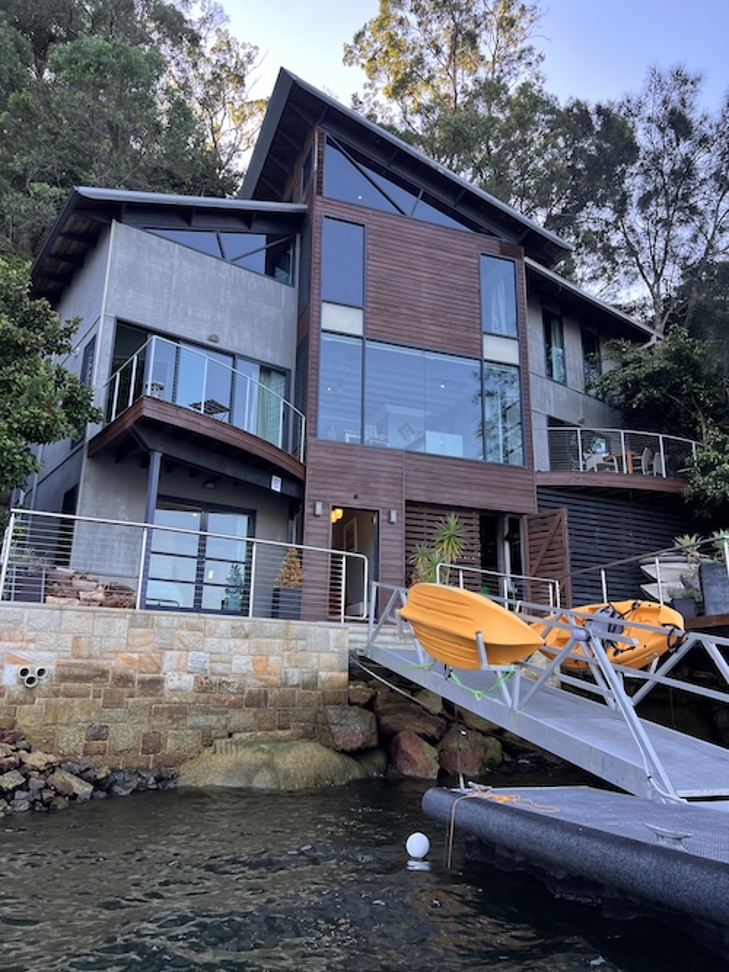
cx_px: 364
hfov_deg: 53.0
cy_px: 486
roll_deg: -1.6
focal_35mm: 26
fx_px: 730
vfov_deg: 67.3
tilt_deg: +15.4
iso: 50
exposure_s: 1/294
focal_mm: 5.7
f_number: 1.5
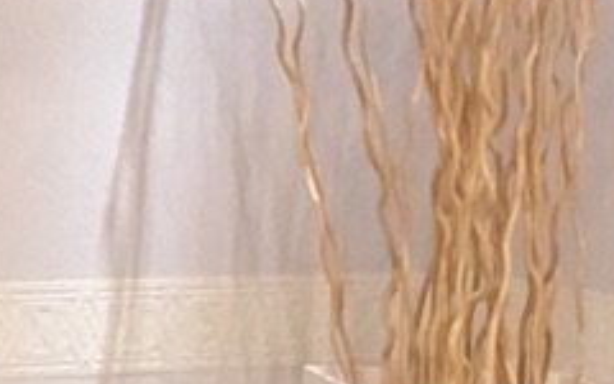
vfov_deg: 4.8
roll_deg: -3.3
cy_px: 1521
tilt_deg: -21.2
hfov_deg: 8.5
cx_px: 166
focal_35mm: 246
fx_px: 4116
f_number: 2.2
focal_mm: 4.15
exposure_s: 1/15
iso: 50
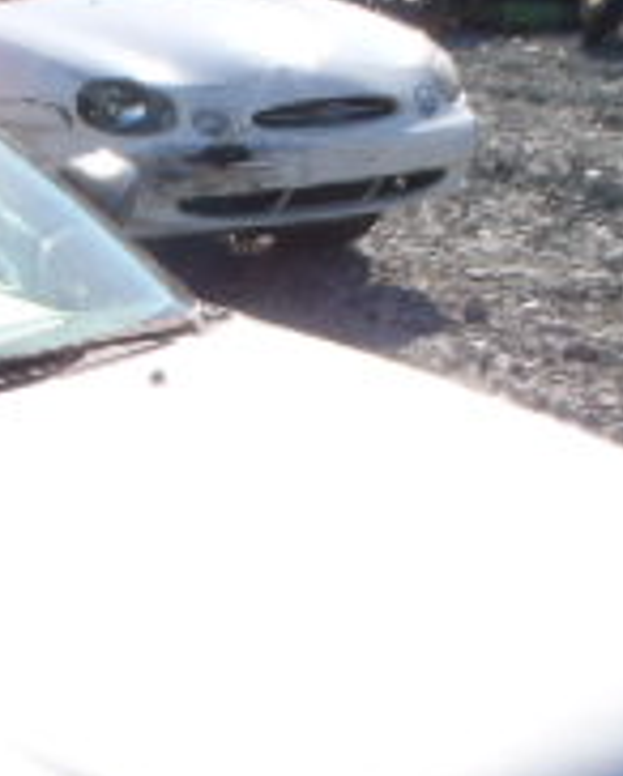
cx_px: -286
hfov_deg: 15.0
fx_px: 2209
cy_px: 797
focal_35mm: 96
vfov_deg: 19.3
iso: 80
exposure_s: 1/500
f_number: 4.5
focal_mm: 5
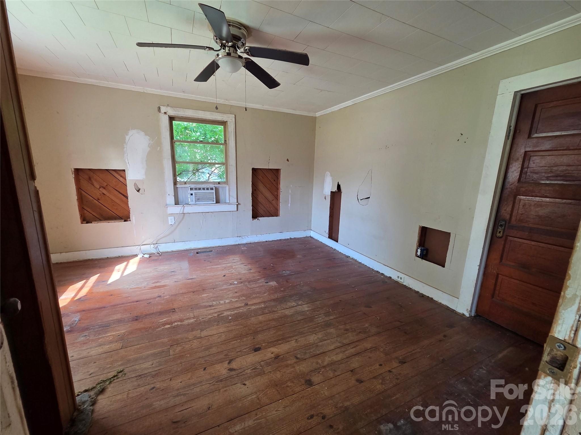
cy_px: 218
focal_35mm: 13
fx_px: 218
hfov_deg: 106.2
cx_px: 290
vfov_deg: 89.9
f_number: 2.2
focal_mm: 2.2
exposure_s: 1/60
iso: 160
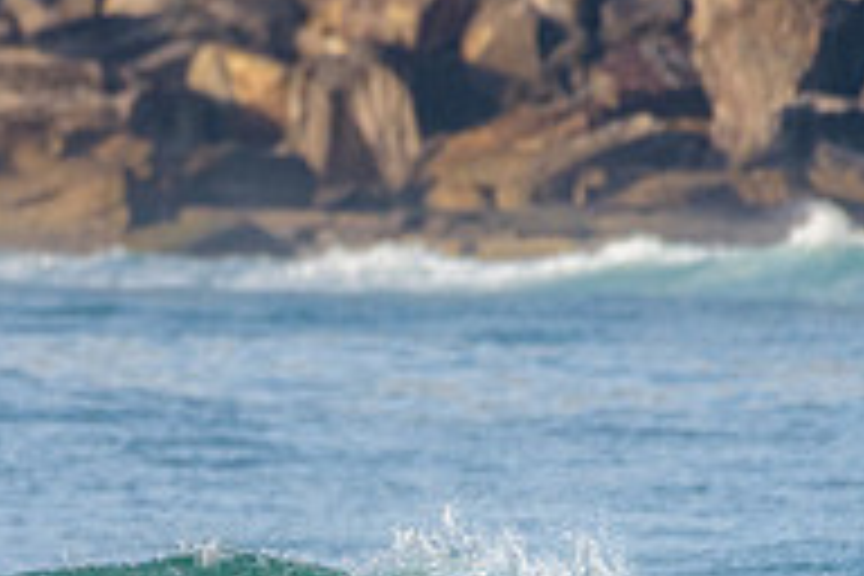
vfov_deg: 0.7
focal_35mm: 1851
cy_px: 562
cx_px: -146
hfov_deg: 1.1
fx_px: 44421
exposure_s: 1/2000
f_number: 5.6
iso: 720
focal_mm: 500
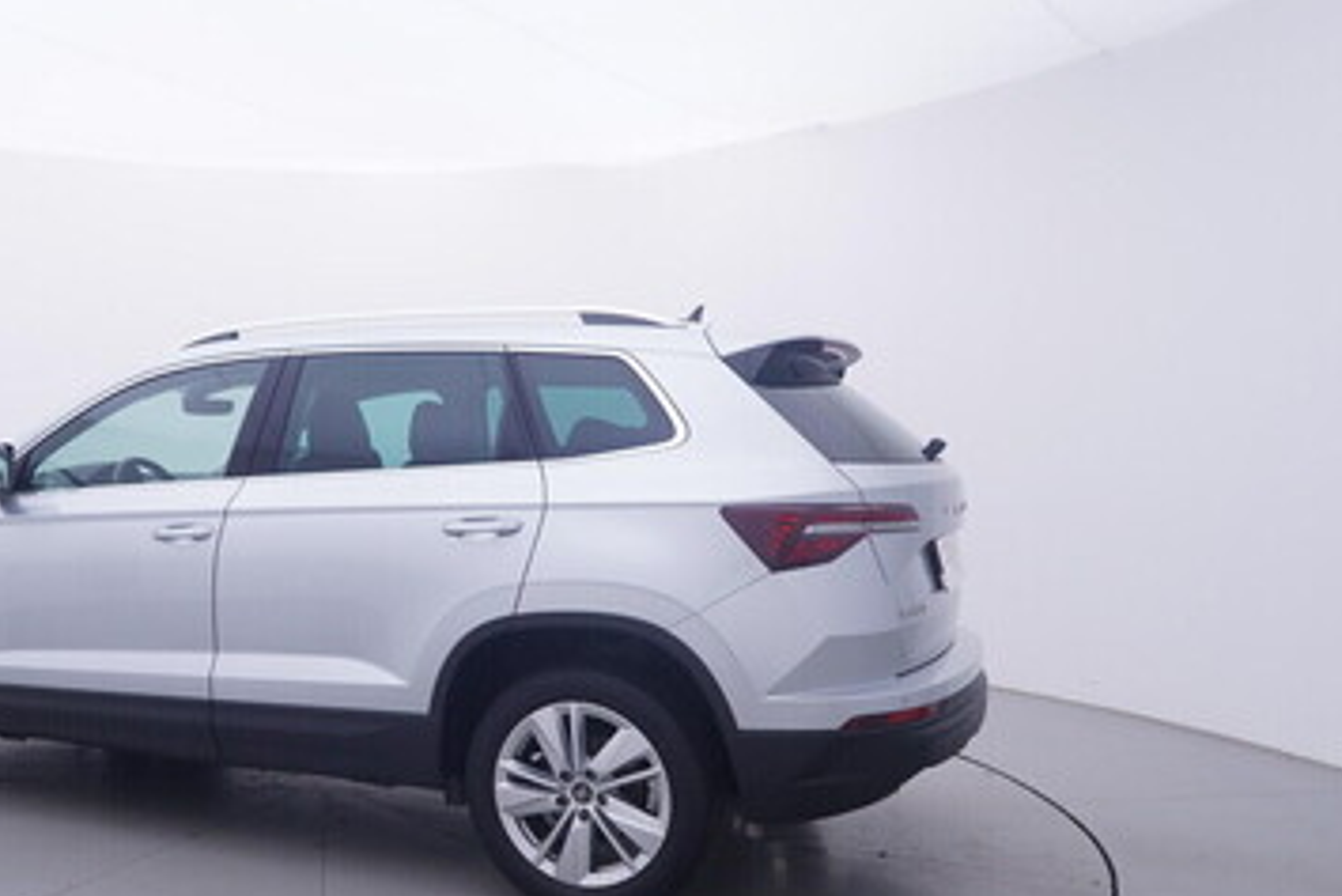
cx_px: 353
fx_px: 1297
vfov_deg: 38.0
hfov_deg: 52.6
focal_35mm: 35
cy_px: 524
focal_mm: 15
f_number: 5
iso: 200
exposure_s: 1/80
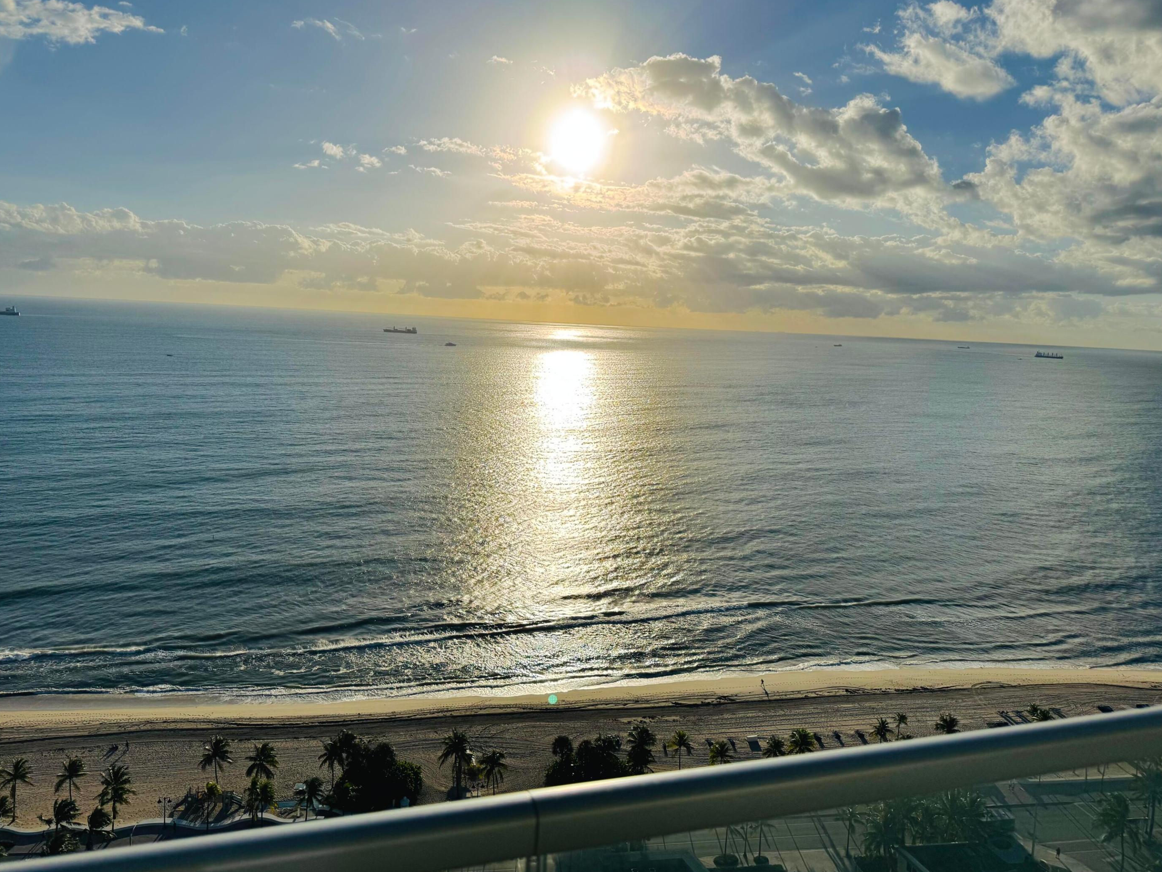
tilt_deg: -8.7
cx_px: 566
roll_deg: -2.8
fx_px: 839
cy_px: 423
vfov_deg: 54.9
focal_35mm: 25
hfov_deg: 69.4
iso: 64
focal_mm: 6.76
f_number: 1.78
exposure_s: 1/28571
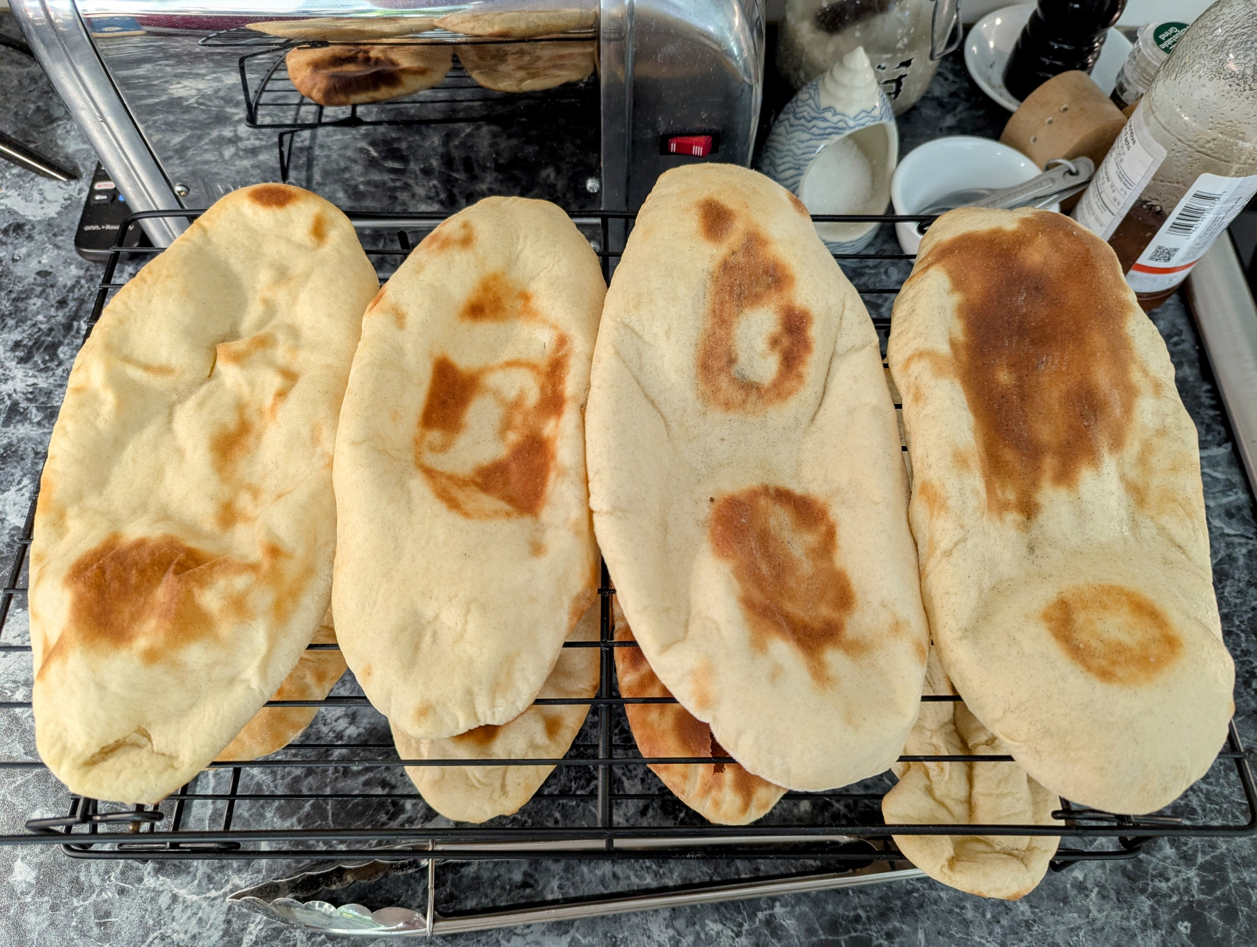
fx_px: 873
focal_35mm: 24
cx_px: 628
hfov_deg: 71.5
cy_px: 474
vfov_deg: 56.9
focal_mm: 6.81
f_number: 1.85
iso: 186
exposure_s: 1/23.8
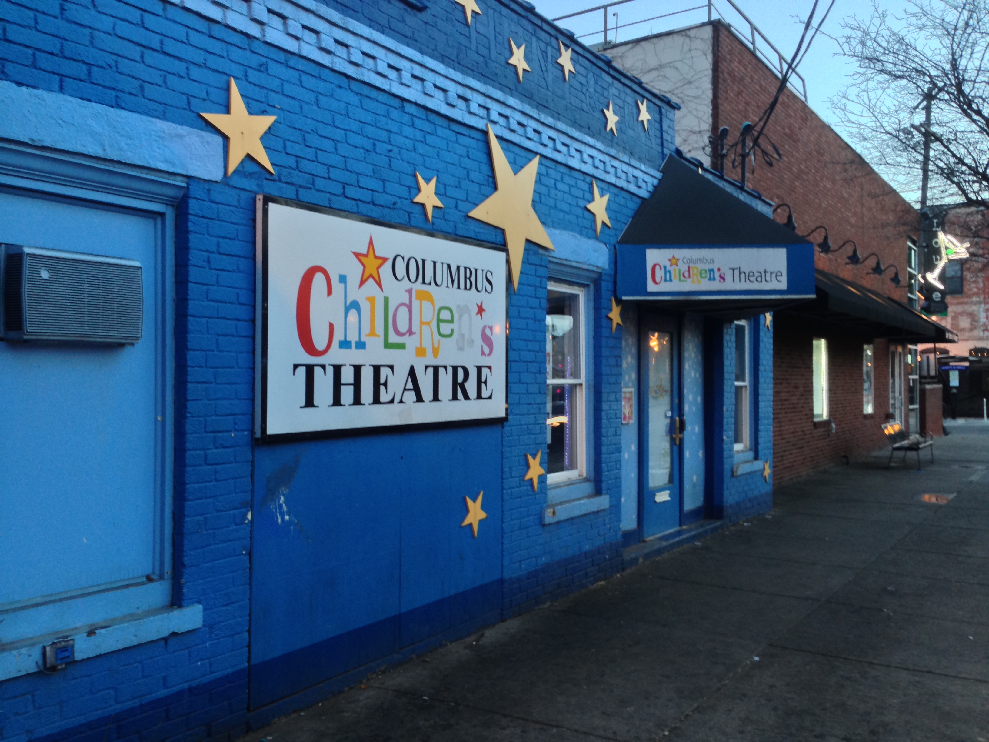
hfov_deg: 55.4
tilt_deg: +1.0
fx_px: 943
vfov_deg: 42.9
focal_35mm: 33
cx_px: 494
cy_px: 371
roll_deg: +0.3
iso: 80
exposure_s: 1/20
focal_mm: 4.12
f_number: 2.4
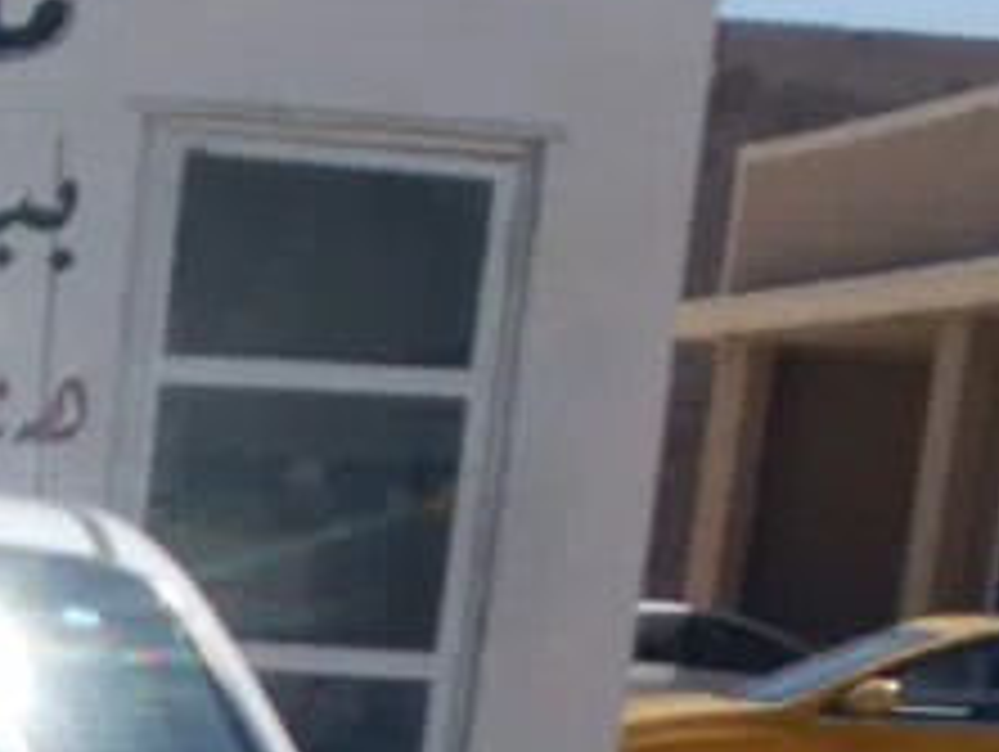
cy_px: 1481
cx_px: -369
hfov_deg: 17.2
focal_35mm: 106
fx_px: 3062
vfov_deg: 12.4
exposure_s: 1/1445
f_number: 1.6
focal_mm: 4.09
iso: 104
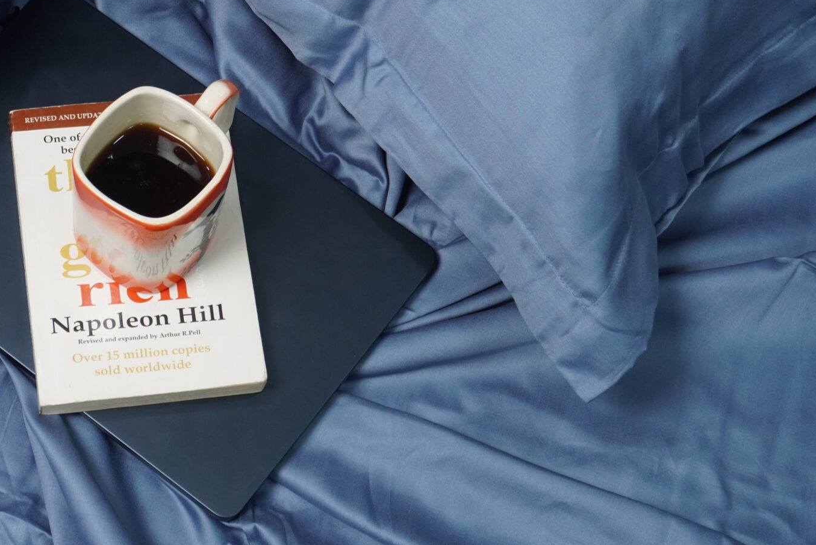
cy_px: 139
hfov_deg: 23.4
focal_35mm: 85
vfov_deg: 16.0
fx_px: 1927
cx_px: 102
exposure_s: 1/50
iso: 320
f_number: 5.6
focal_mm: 30
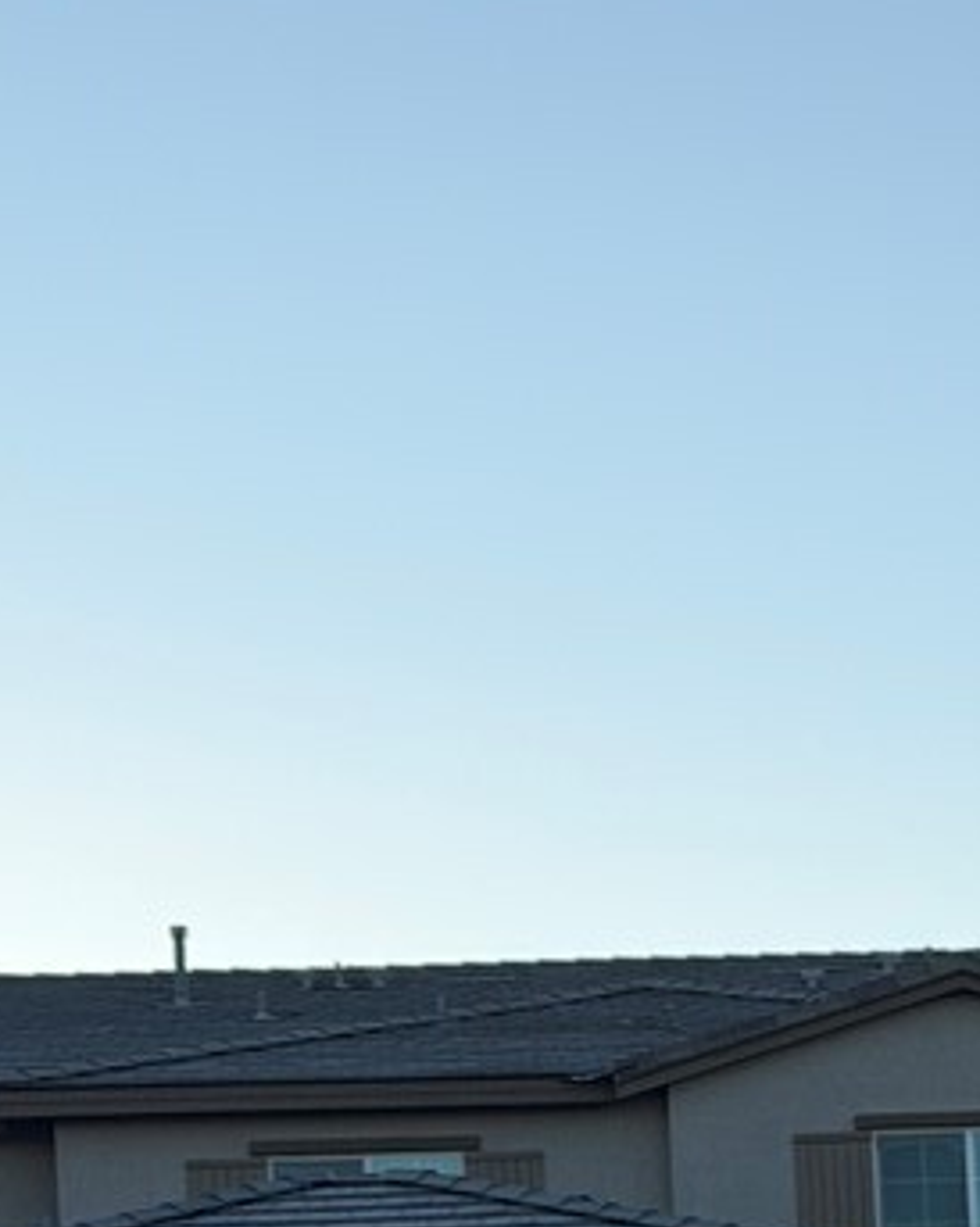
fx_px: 5080
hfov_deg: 10.8
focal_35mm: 140
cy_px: 1445
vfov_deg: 13.4
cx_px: 1288
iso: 64
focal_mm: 6.76
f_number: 1.78
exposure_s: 1/2577
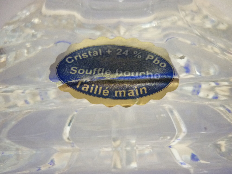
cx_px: 116
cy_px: 87
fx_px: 221
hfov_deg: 55.4
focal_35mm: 33
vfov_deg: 42.9
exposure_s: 1/25
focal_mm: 5.5
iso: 400
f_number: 2.8
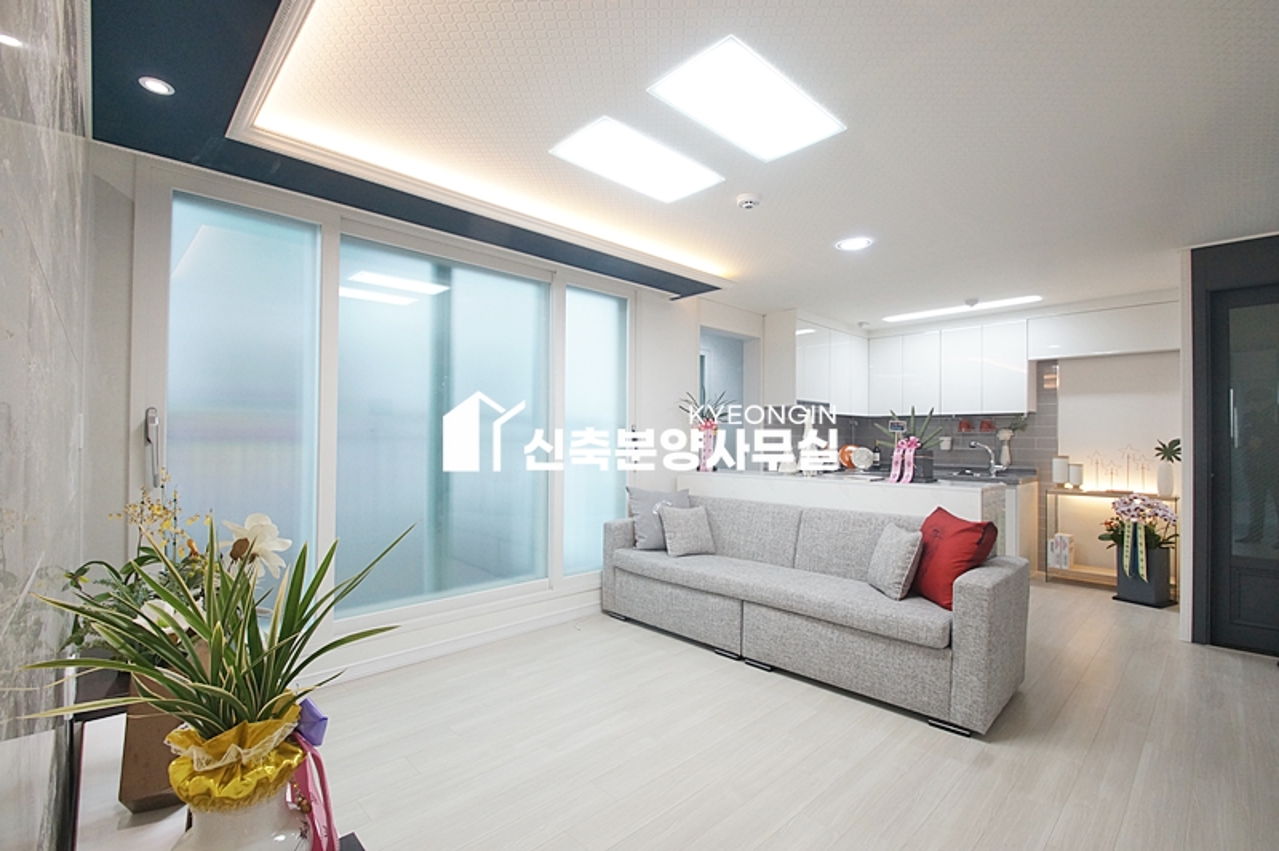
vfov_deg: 77.2
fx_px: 532
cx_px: 640
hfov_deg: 100.4
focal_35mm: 15
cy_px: 426
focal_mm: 10
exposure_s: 1/40
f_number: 7.1
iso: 800
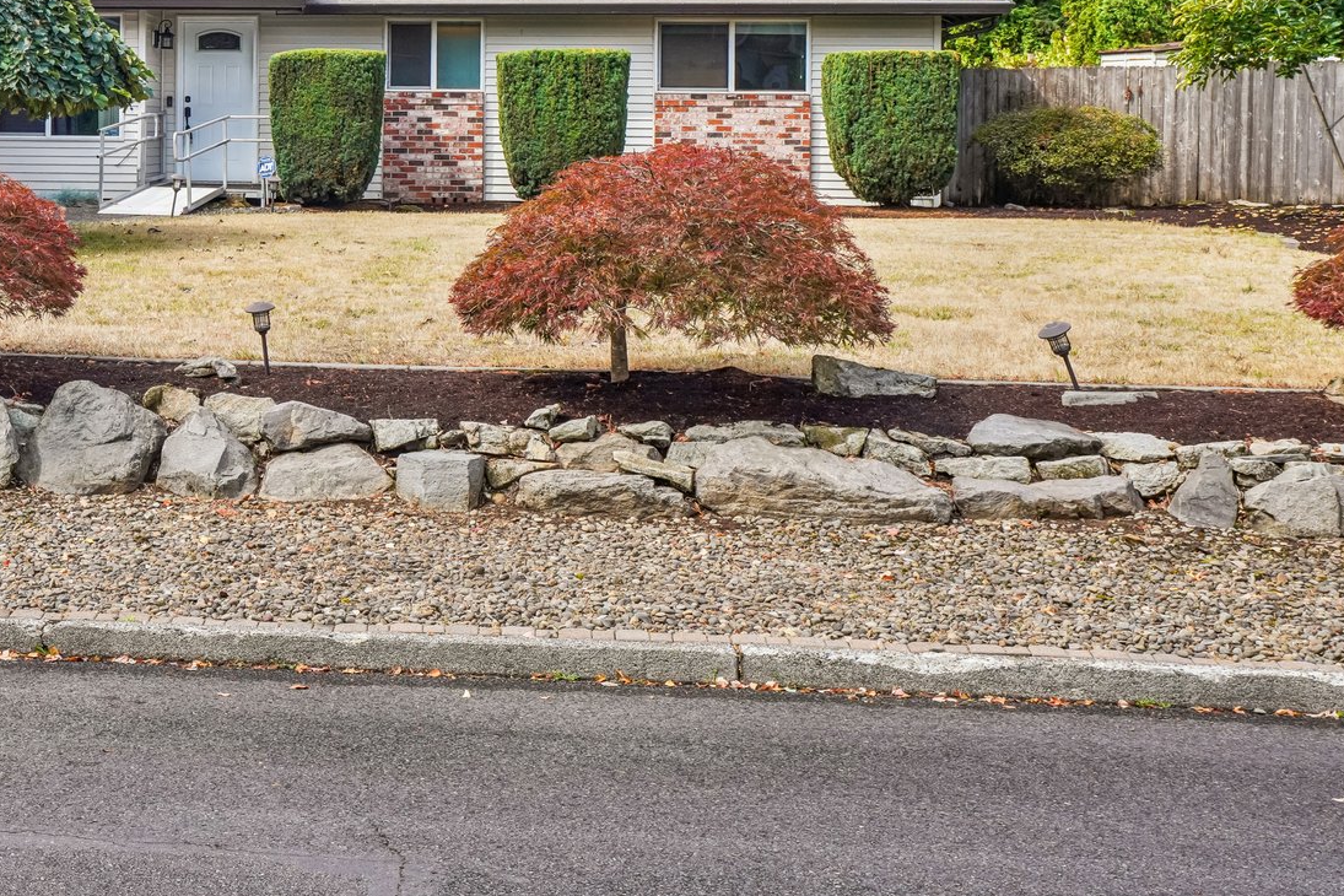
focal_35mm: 58
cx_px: 212
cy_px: 191
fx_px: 2165
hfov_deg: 33.2
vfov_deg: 23.1
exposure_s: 1/500
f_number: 8
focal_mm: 31
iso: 400
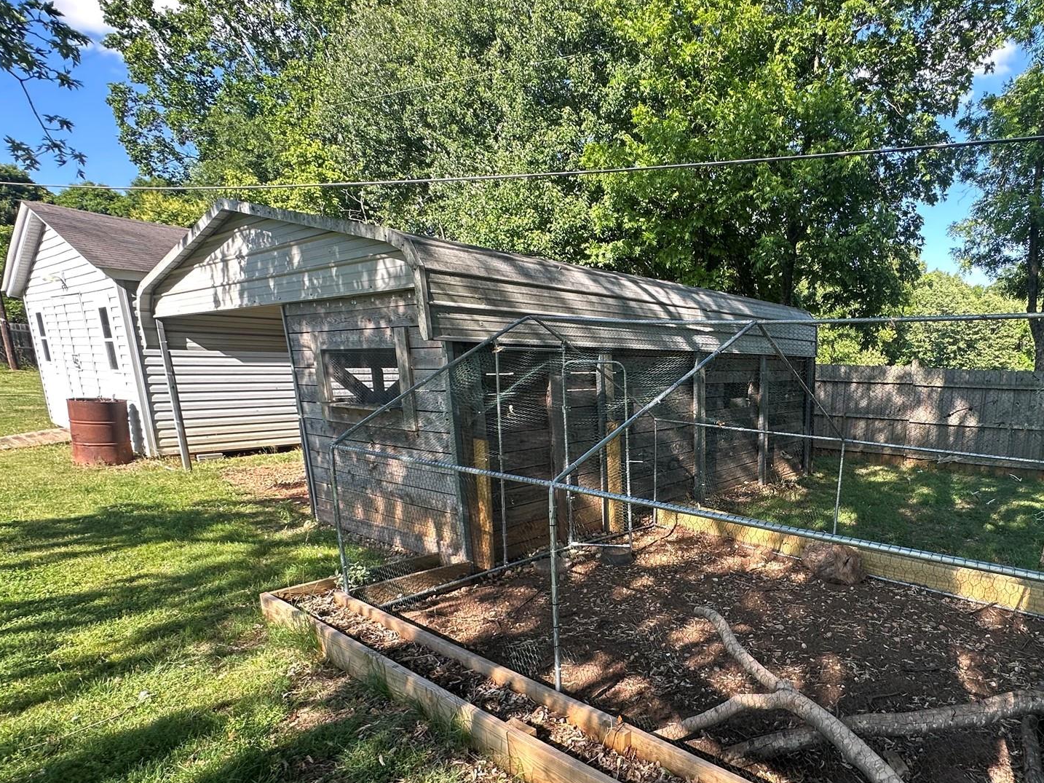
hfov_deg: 78.4
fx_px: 603
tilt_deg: -14.0
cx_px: 718
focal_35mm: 20
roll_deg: -0.9
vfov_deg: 64.8
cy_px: 499
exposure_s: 1/165
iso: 40
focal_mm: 2.22
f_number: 2.2
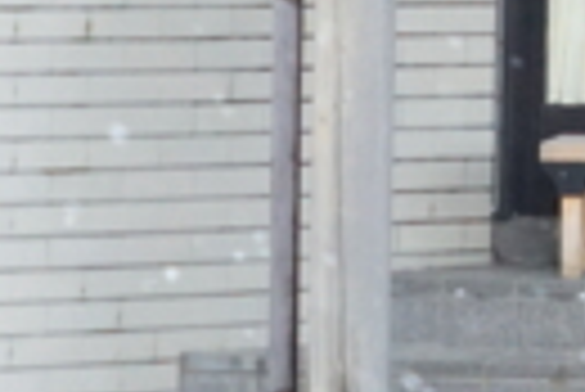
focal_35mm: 522
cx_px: 1598
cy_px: -464
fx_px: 8492
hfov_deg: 3.9
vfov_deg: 2.6
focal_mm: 85
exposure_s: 1/1000
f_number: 5.6
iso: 4000
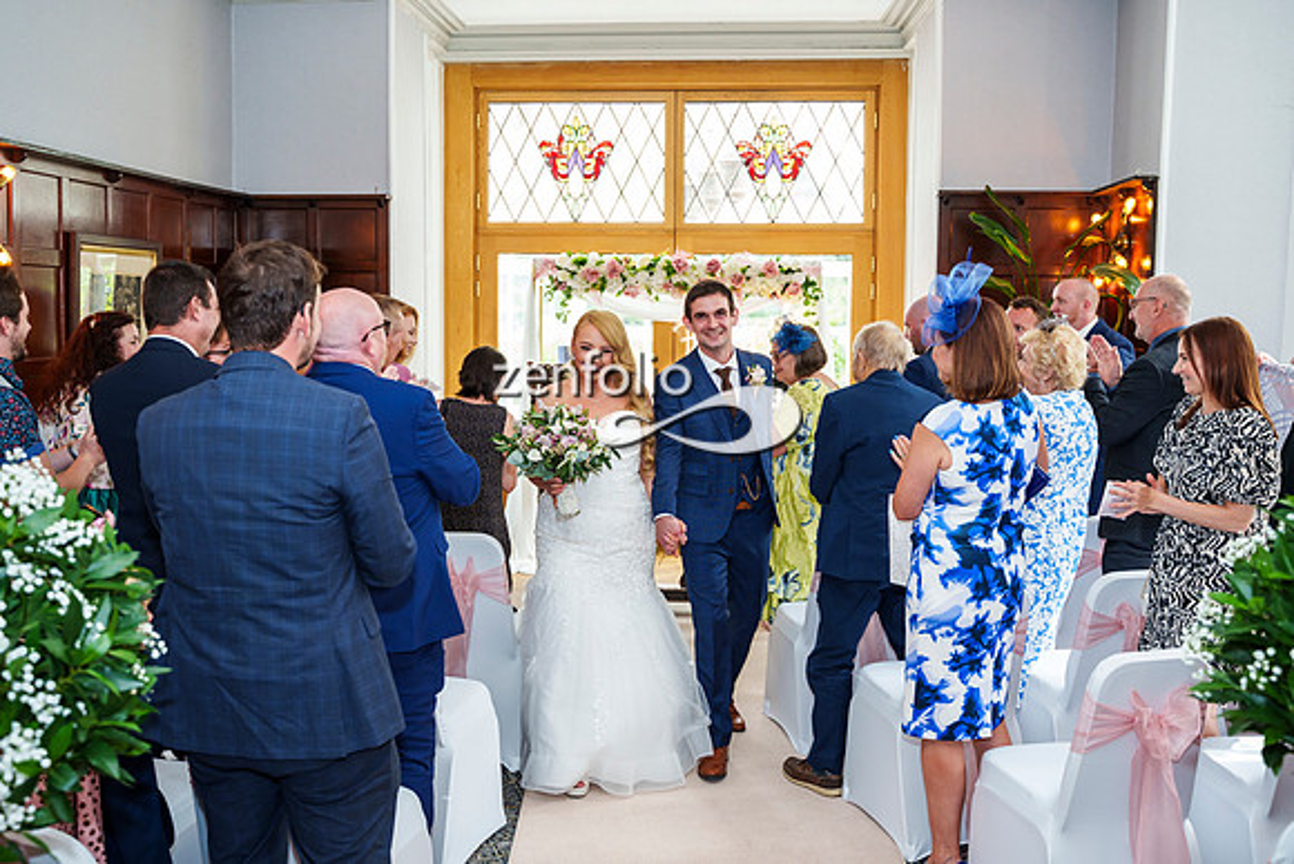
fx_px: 1363
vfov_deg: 35.1
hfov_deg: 50.8
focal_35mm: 38
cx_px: 626
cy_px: 411
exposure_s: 1/250
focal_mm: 36
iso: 800
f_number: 3.5
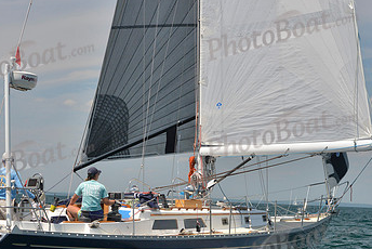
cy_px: 204
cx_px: 151
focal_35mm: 118
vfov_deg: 11.6
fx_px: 1220
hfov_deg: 17.3
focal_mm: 70
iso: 400
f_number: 7.1
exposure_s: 1/800
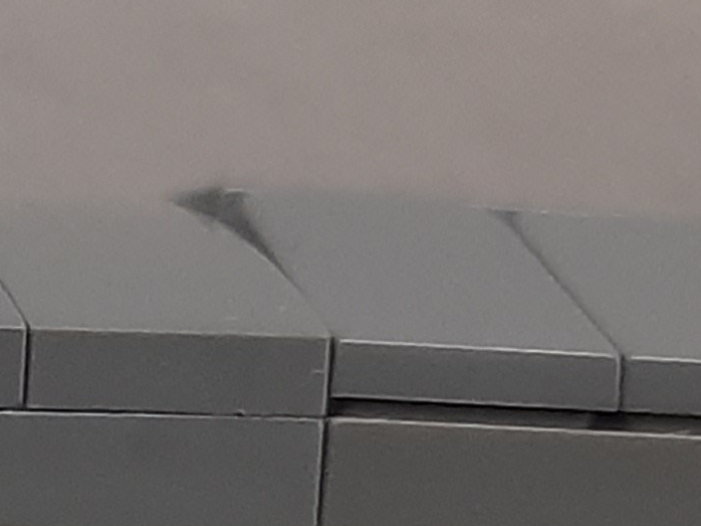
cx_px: -725
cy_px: 1098
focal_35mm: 149
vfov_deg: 9.3
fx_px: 3016
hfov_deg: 11.8
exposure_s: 1/50
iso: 200
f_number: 1.7
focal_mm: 3.92
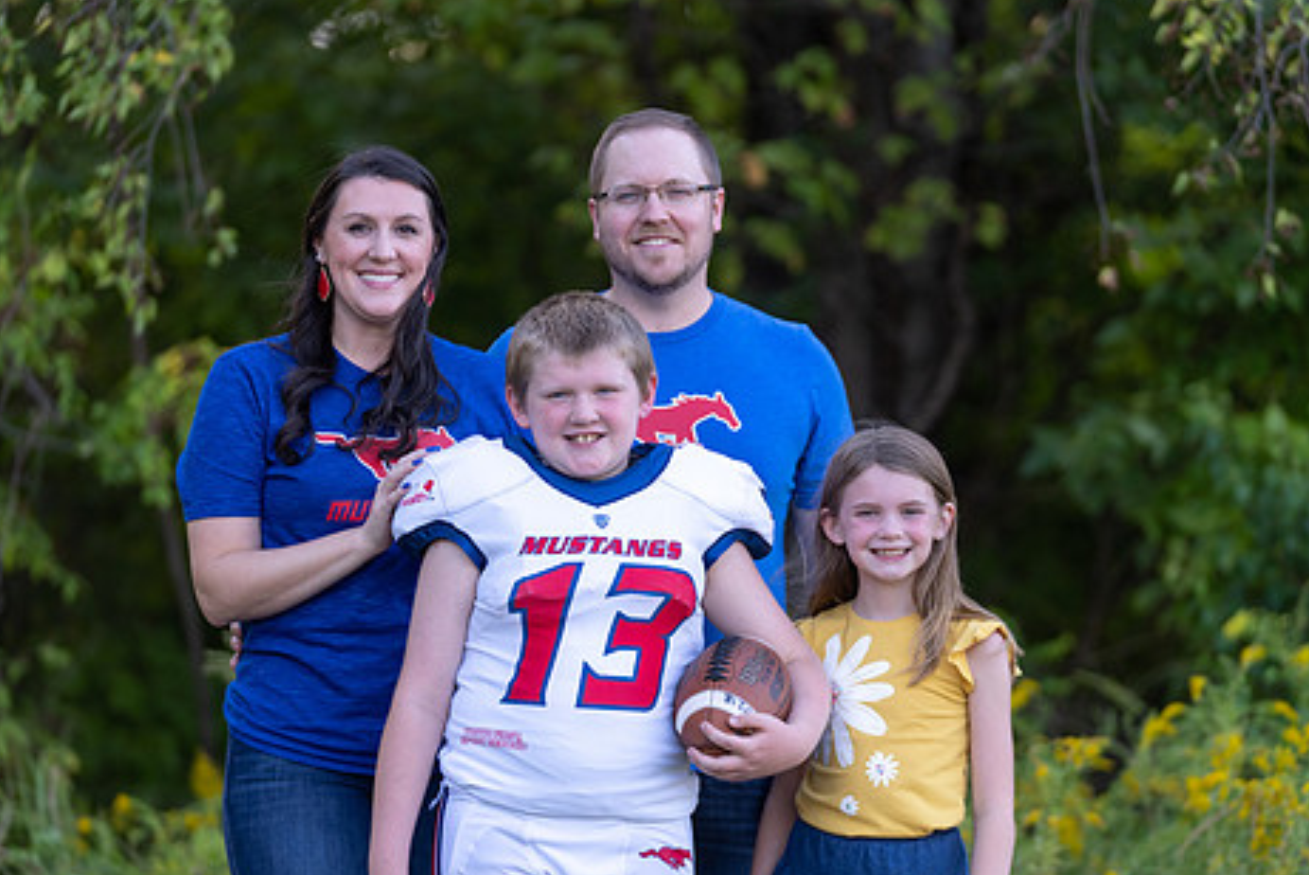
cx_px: 622
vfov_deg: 8.3
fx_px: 6040
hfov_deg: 12.4
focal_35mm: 166
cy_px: 507
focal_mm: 132
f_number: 2.8
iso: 200
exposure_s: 1/320
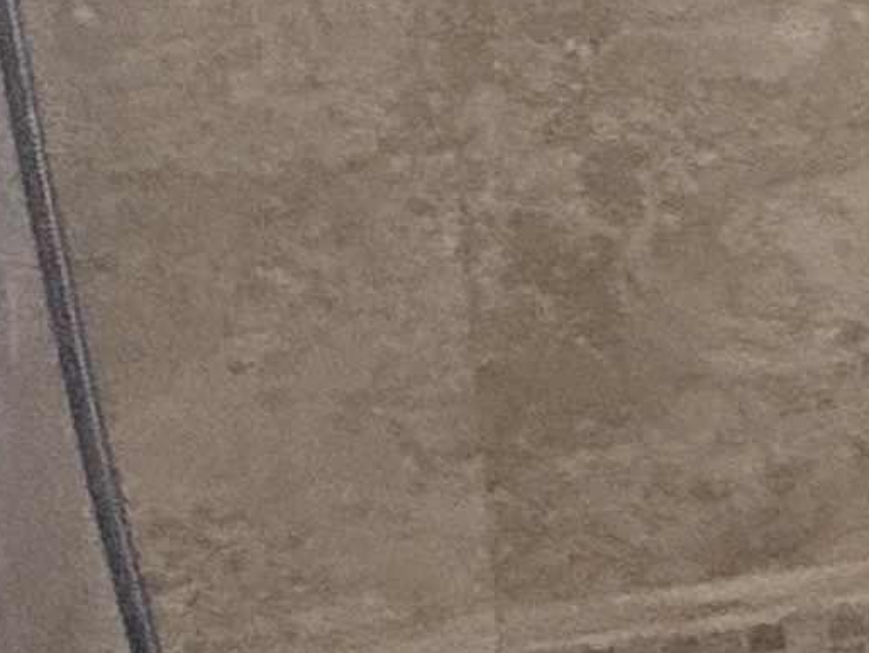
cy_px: 49
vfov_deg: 13.3
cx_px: 3232
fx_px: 2762
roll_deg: -1.1
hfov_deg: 8.9
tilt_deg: -6.1
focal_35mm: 110
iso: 400
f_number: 2.2
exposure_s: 1/60
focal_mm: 2.22
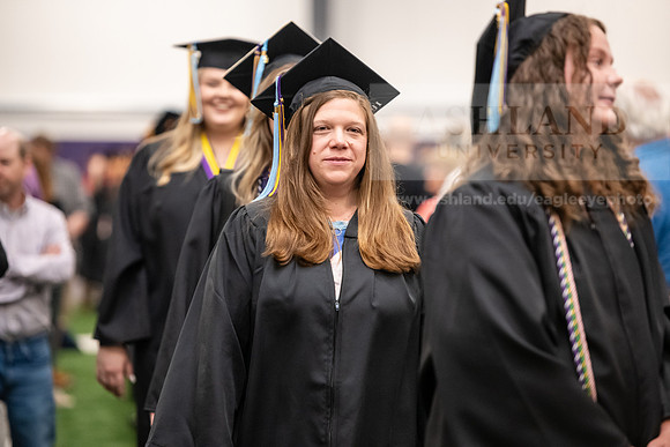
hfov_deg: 12.4
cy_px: 224
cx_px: 335
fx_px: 3071
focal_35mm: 165
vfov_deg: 8.3
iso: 3200
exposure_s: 1/200
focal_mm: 165
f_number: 3.2
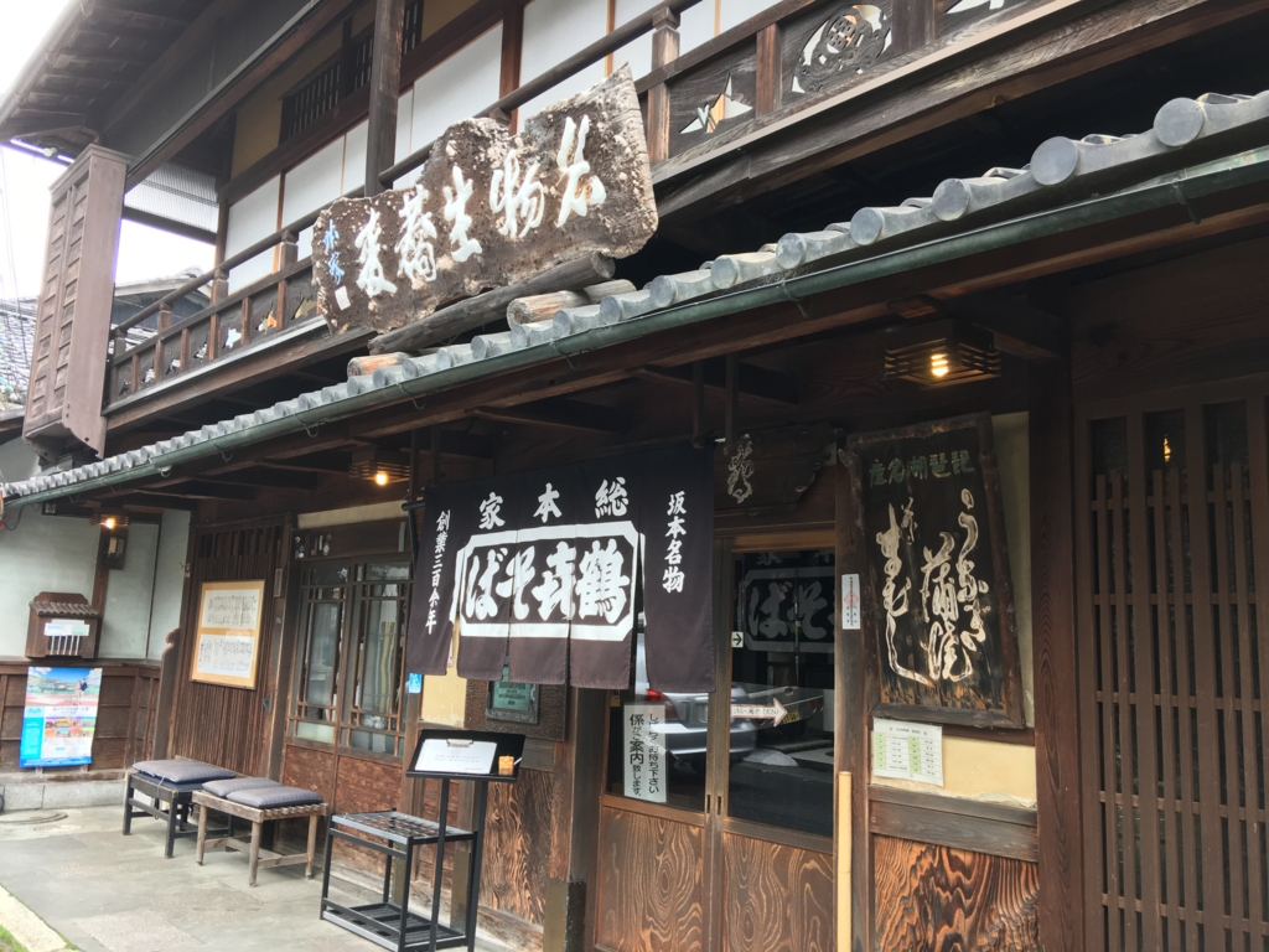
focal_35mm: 29
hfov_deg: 61.7
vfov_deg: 48.2
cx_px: 634
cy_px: 476
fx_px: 1063
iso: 40
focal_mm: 4.15
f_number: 2.2
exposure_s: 1/120
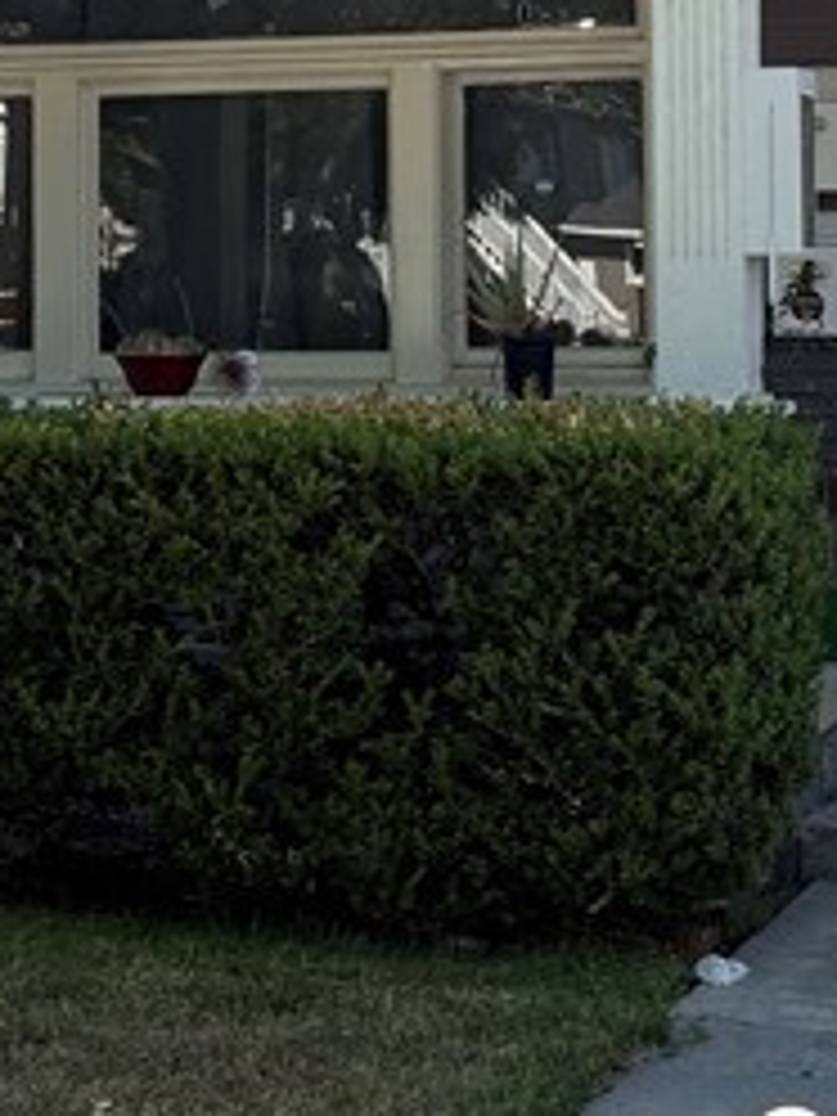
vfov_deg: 19.3
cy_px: 40
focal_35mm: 99
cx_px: 508
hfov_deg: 14.9
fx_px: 3192
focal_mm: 6.76
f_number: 1.78
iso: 100
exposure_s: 1/1855
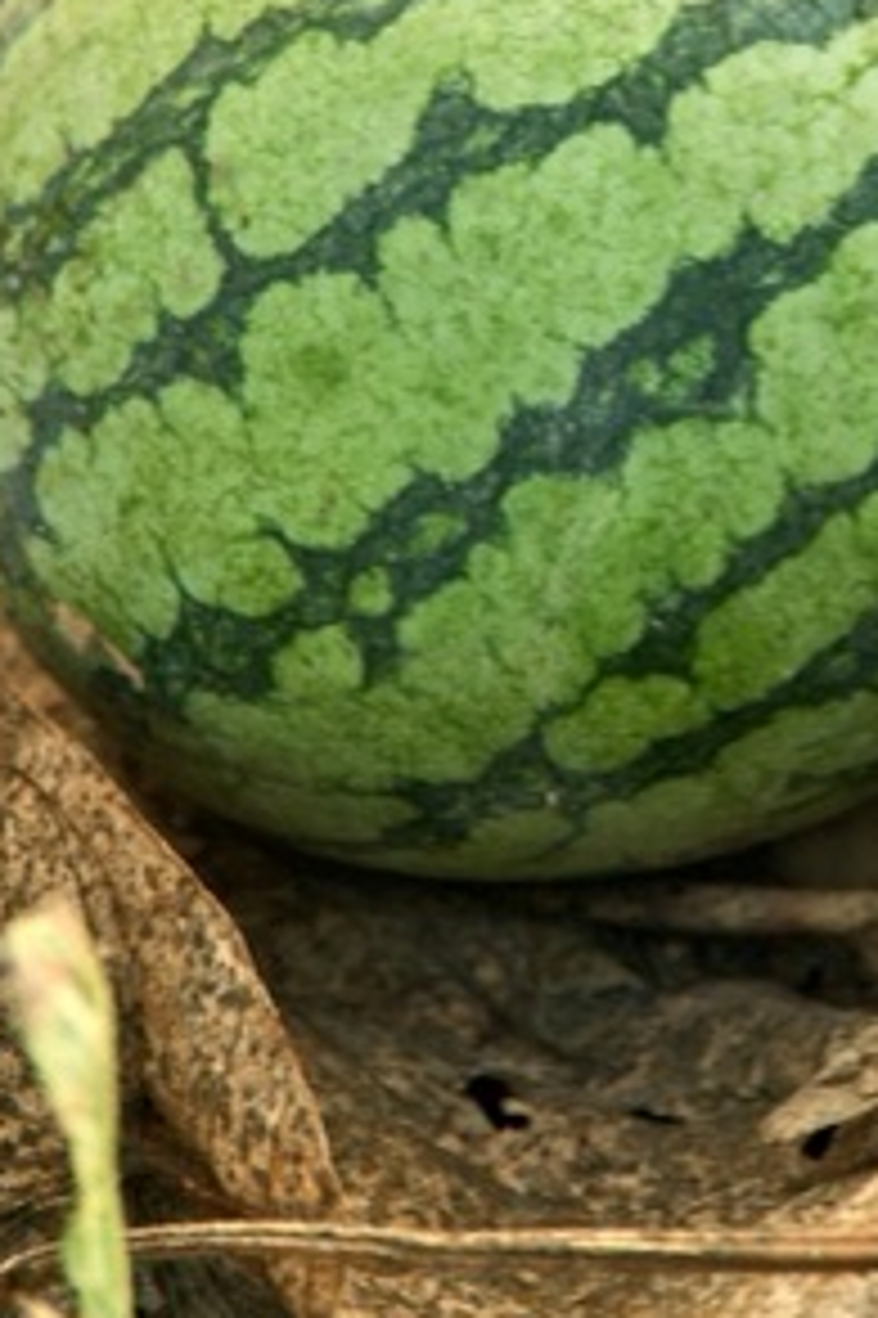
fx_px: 13478
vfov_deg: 5.6
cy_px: 139
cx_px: 801
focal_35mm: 368
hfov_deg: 3.7
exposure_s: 1/60
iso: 640
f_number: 5.6
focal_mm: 120
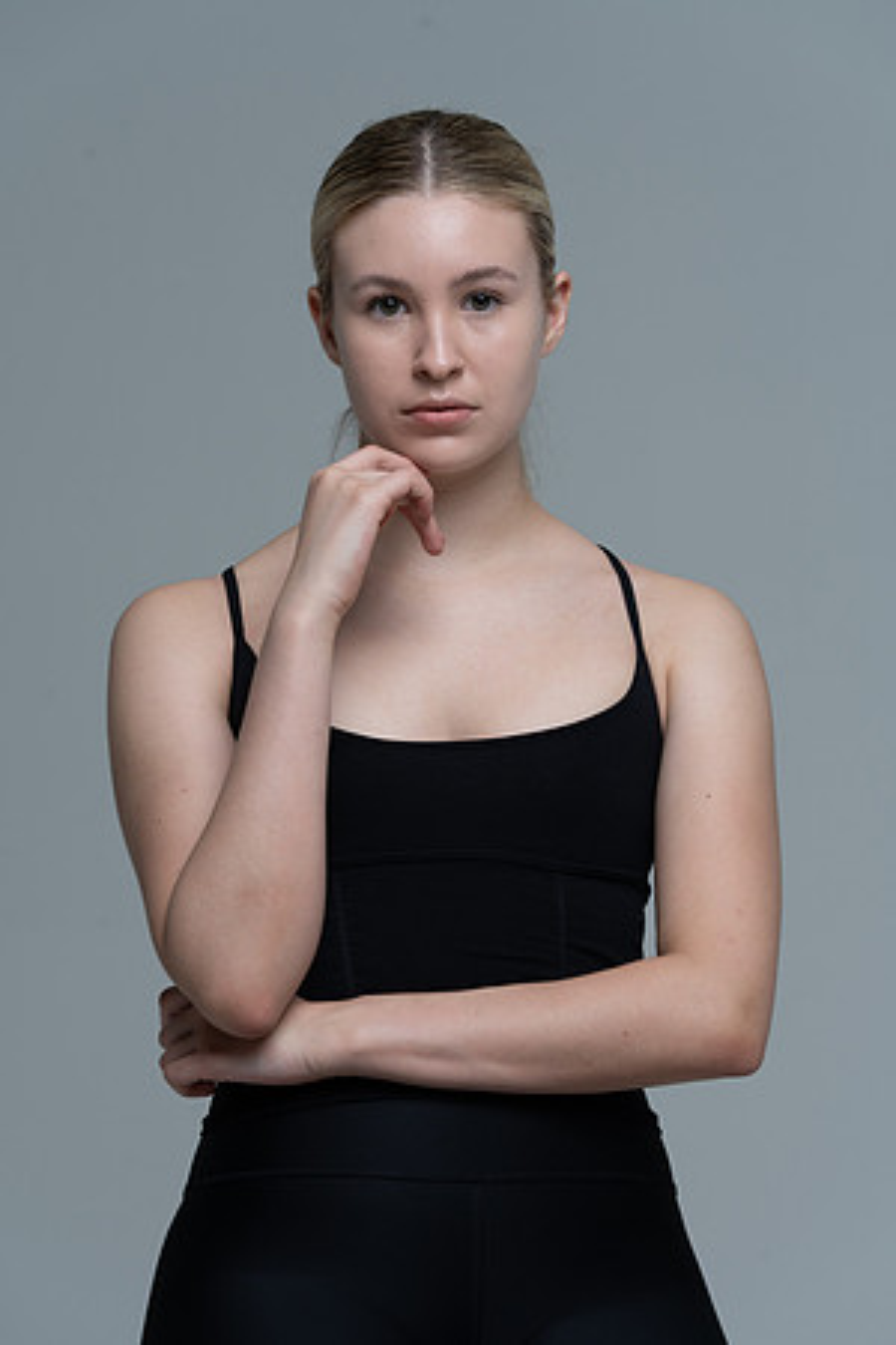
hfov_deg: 6.9
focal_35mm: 200
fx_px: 7466
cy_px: 672
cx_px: 448
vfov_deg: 10.3
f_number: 9
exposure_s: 1/160
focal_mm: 200
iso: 320
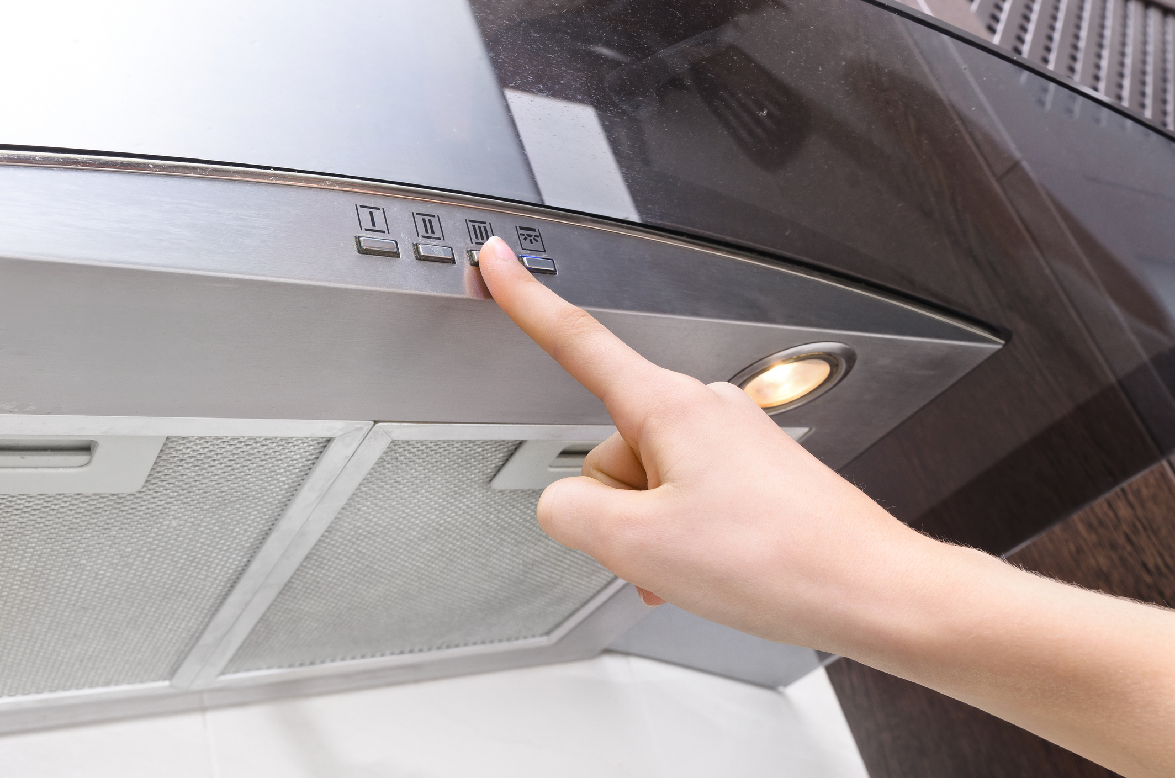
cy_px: 389
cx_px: 588
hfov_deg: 53.2
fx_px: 1172
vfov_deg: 36.7
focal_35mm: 36
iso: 100
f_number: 8
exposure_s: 1/160
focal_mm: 24
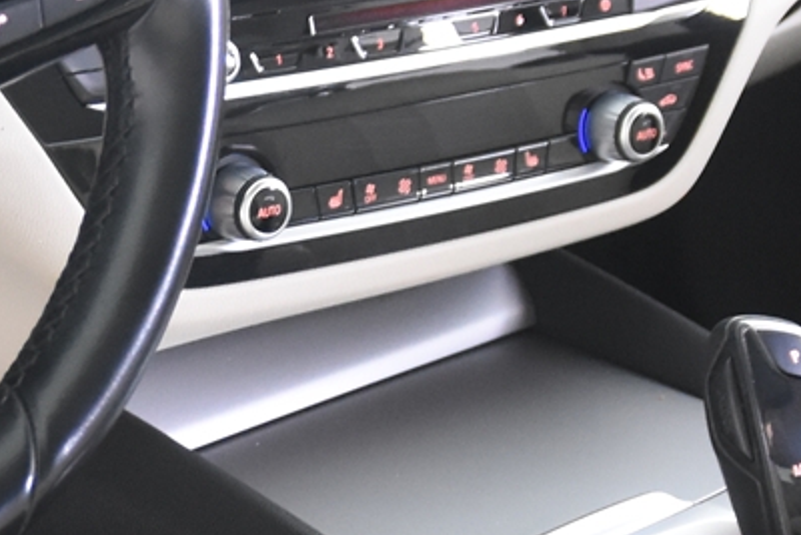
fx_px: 2724
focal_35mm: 122
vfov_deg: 11.2
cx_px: 102
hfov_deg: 16.5
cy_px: 389
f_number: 2.8
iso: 1800
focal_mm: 17
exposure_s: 1/25
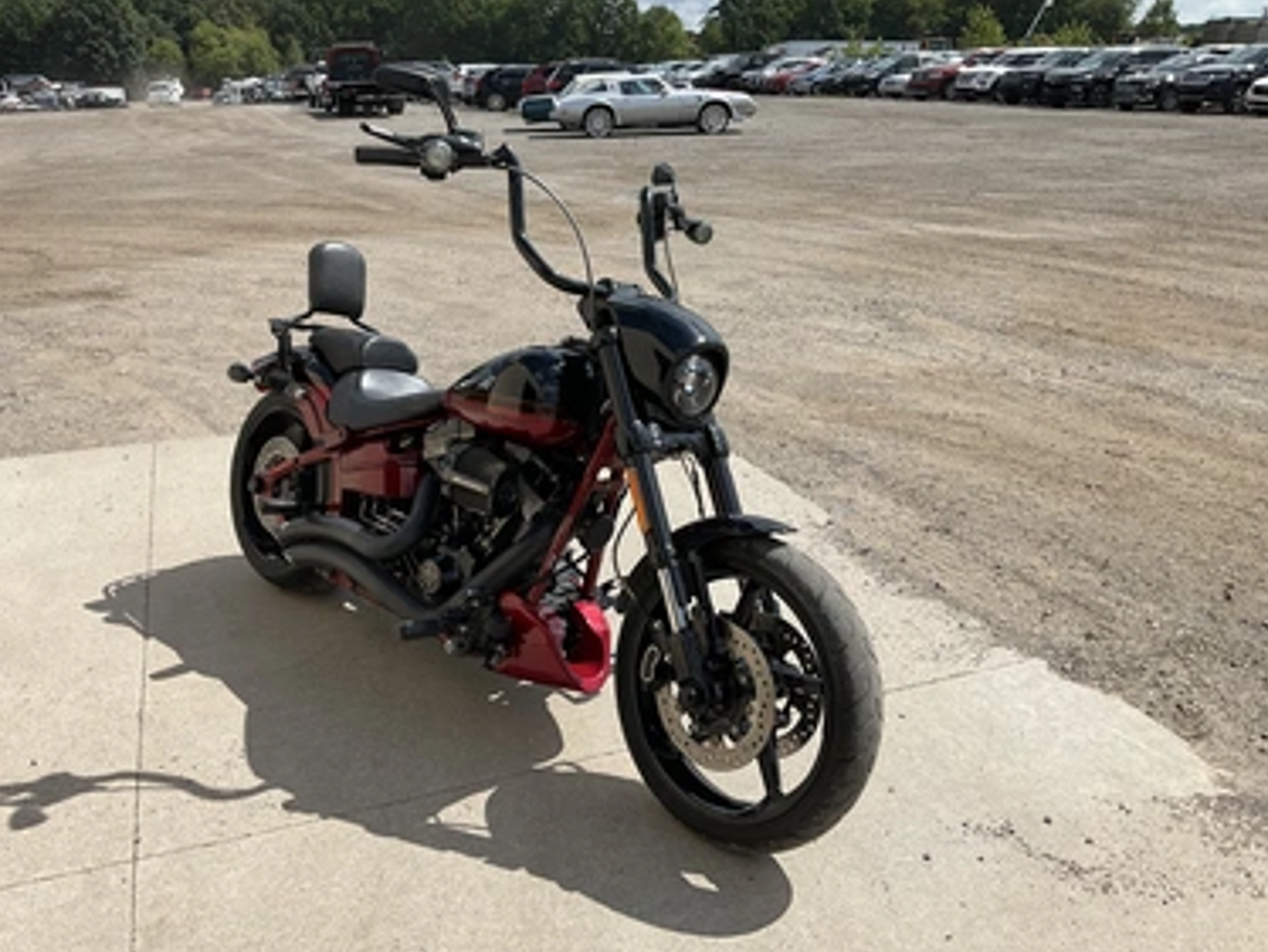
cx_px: 597
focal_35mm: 31
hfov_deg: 58.3
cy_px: 481
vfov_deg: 45.5
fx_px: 1136
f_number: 1.8
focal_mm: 3
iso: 25
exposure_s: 1/2320
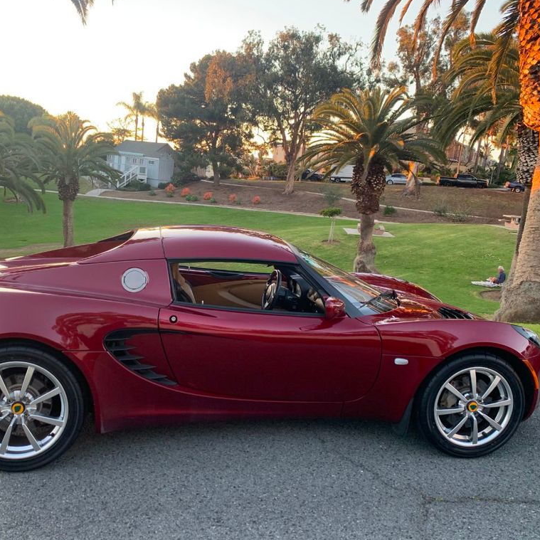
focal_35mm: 31
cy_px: 268
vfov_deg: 52.5
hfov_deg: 52.3
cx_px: 226
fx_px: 547
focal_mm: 4.25
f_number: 1.8
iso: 64
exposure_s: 1/121
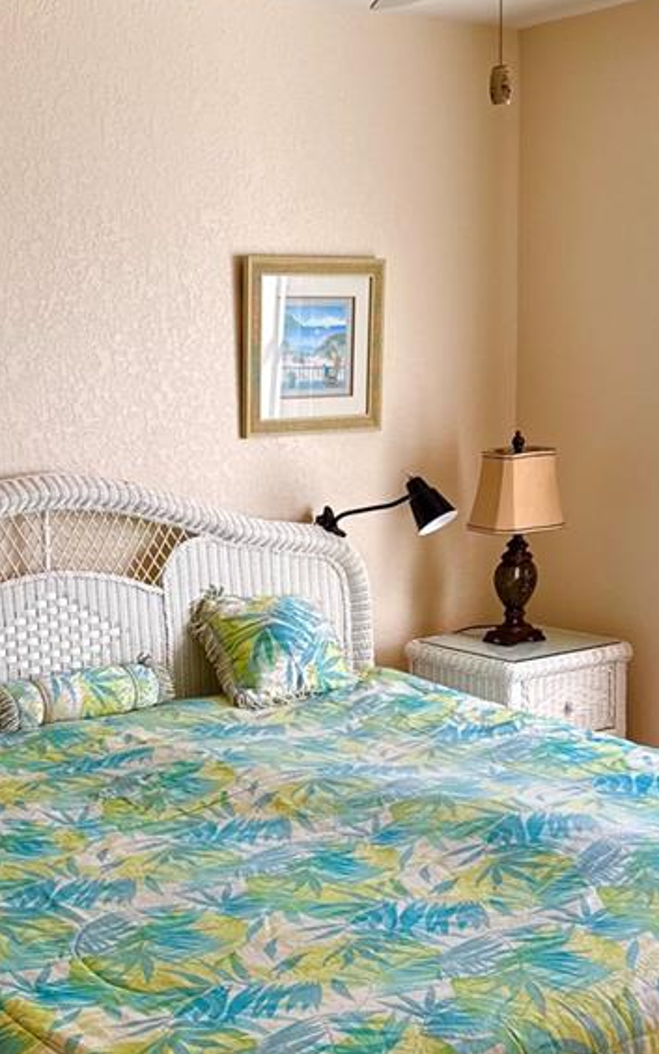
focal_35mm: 54
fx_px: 1552
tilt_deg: -10.1
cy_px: 627
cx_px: 237
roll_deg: +1.4
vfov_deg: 37.4
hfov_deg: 23.9
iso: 64
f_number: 1.78
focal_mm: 6.76
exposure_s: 1/274
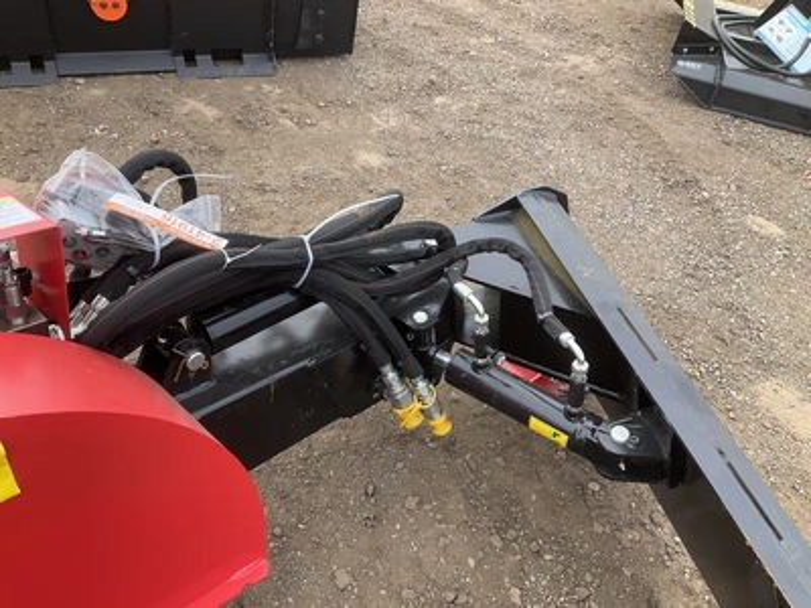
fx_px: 679
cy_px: 304
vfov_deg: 48.2
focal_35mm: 29
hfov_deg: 61.7
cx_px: 406
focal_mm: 3
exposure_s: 1/358
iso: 25
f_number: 1.8
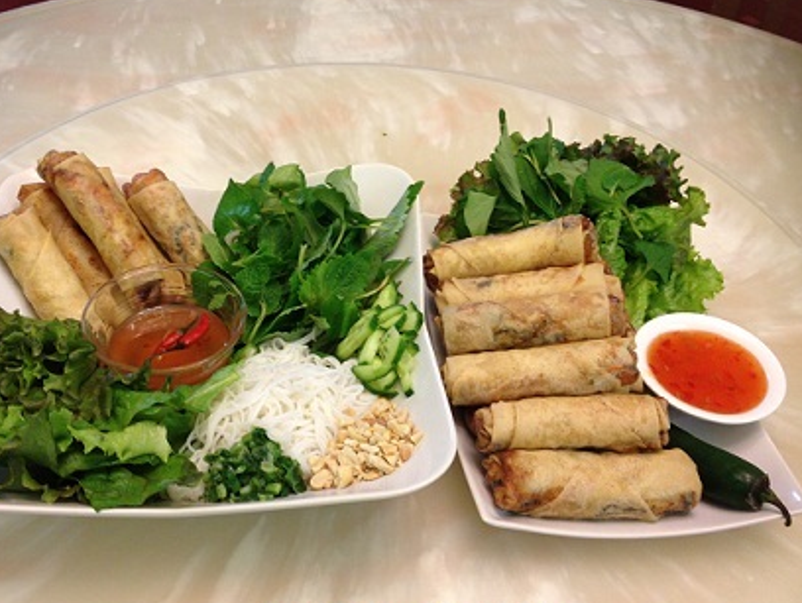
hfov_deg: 44.7
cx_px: 360
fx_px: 974
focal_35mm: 42
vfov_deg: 34.4
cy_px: 302
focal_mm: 4.28
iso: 80
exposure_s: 1/20
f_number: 2.4
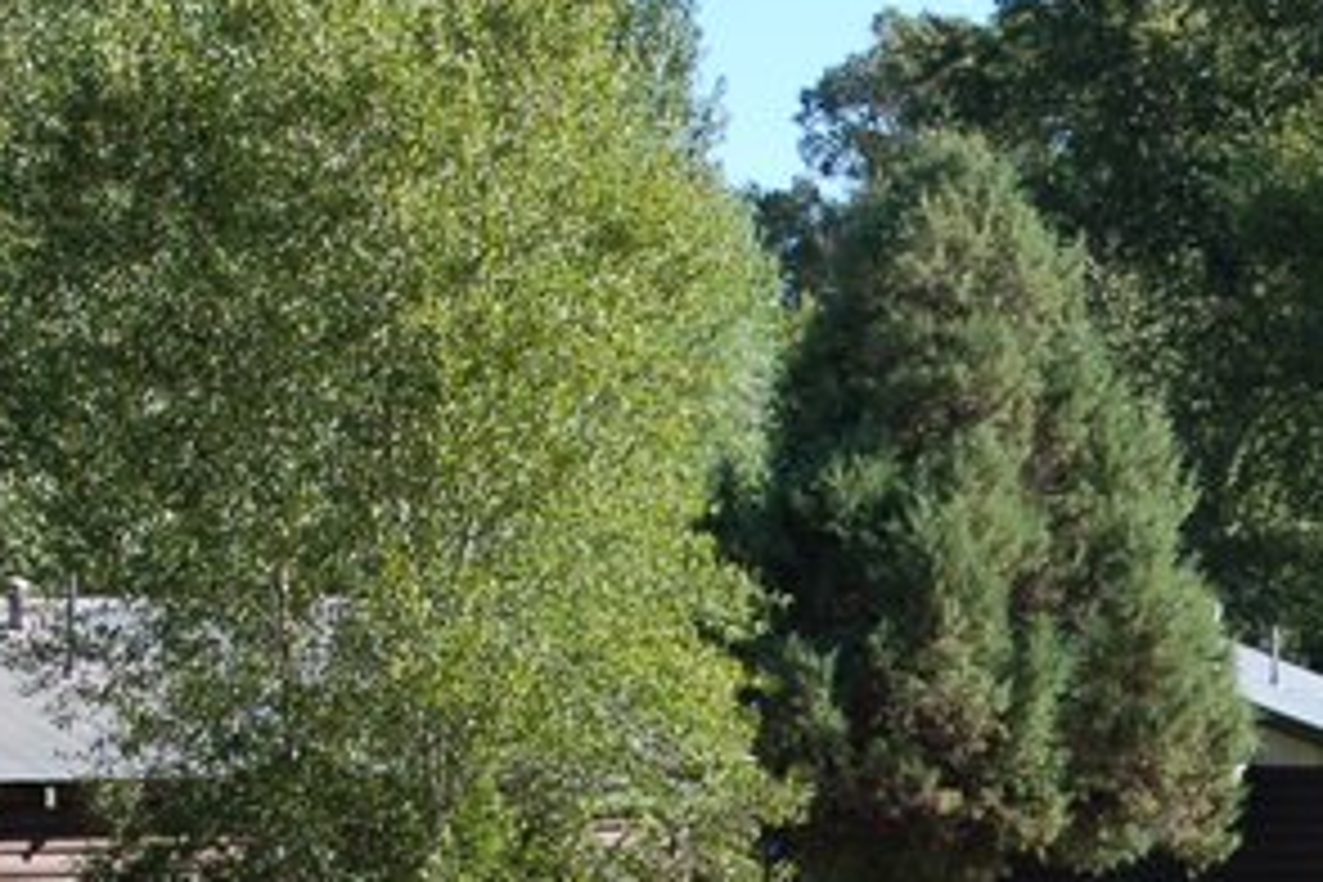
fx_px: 8245
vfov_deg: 6.1
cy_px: 968
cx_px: 1521
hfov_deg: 9.1
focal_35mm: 224
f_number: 10
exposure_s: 1/250
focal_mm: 55
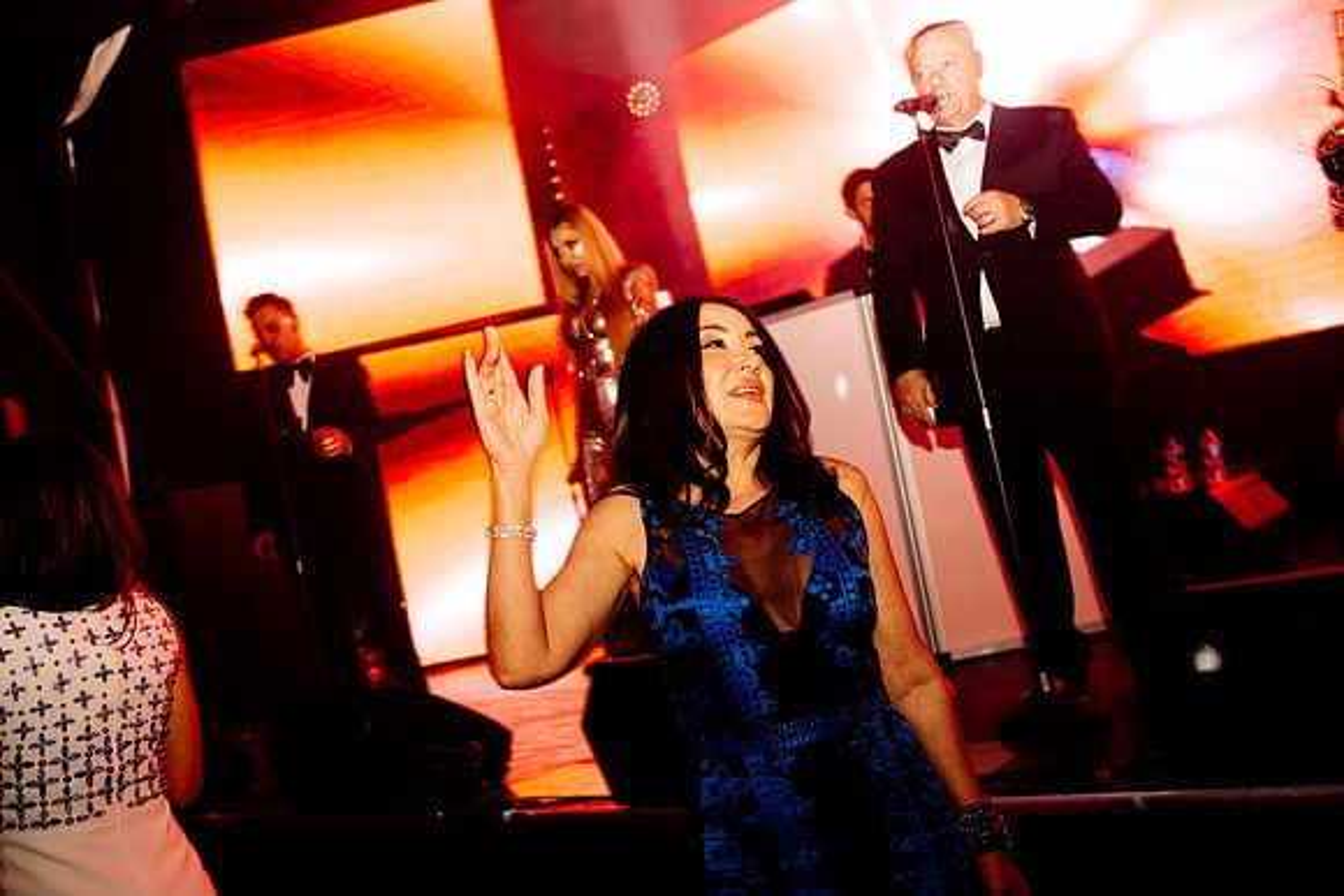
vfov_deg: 37.9
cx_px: 672
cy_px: 448
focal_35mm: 35
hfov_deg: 54.4
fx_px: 1307
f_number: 3.2
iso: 1250
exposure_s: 1/200
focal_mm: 35
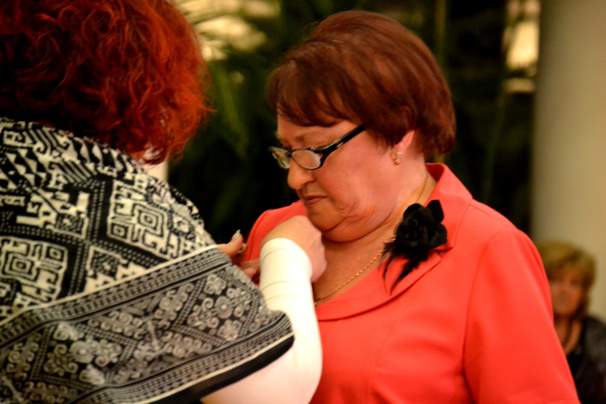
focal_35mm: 150
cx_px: 303
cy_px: 202
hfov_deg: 13.7
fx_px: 2525
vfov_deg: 9.2
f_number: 4.8
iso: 3200
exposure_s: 1/80
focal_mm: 100
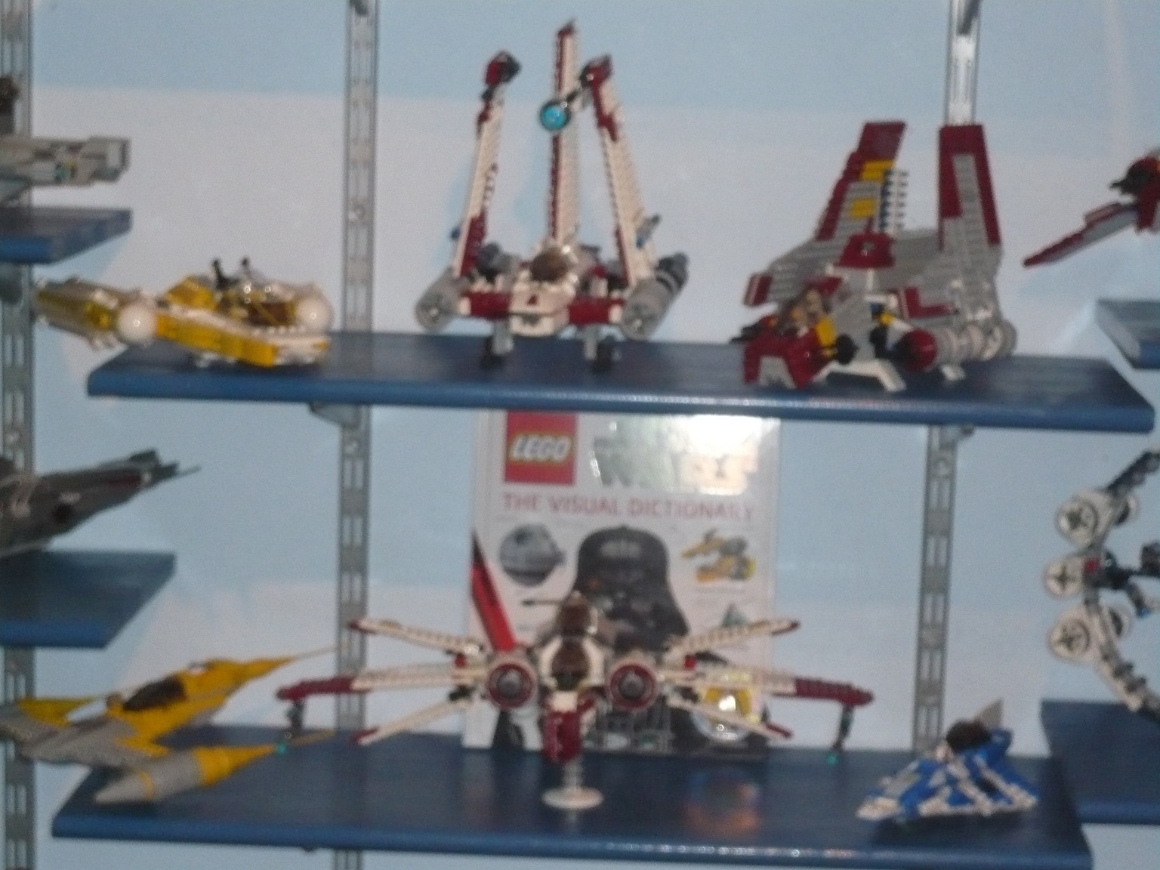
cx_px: 580
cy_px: 435
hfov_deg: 21.3
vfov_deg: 16.1
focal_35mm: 92
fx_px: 3083
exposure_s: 1/30
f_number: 5.4
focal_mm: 15.2
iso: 400
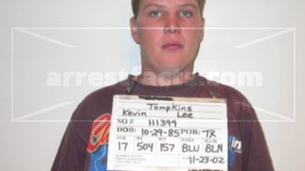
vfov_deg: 15.9
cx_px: 154
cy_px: 75
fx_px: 615
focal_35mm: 76
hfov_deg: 27.9
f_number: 3.2
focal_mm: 13.5
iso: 100
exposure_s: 1/60.3
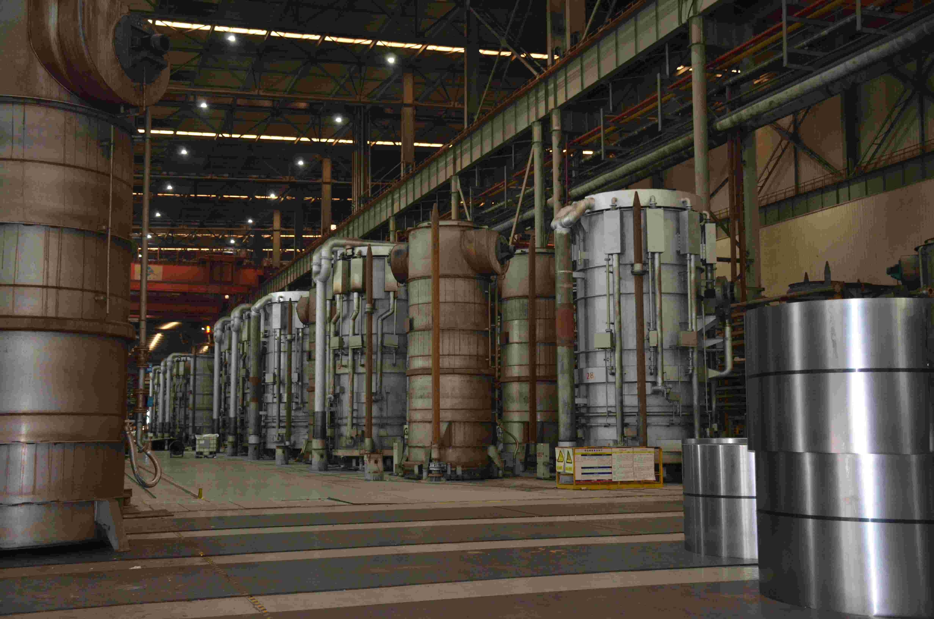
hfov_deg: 49.6
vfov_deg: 34.1
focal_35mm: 39
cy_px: 310
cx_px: 467
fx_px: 1010
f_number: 3.8
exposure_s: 1/60
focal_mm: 26
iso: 800
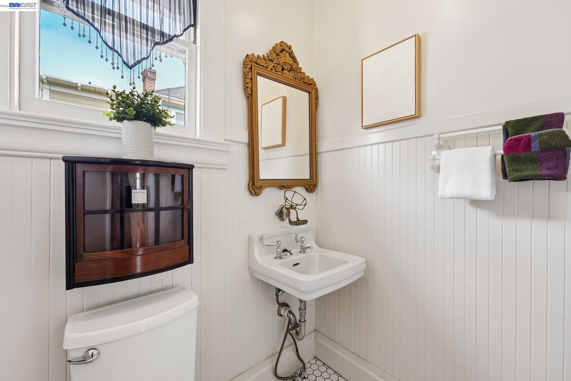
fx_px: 222
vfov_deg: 81.2
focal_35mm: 14
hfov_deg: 104.3
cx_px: 286
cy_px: 190
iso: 640
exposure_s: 1/30
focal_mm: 14
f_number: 8
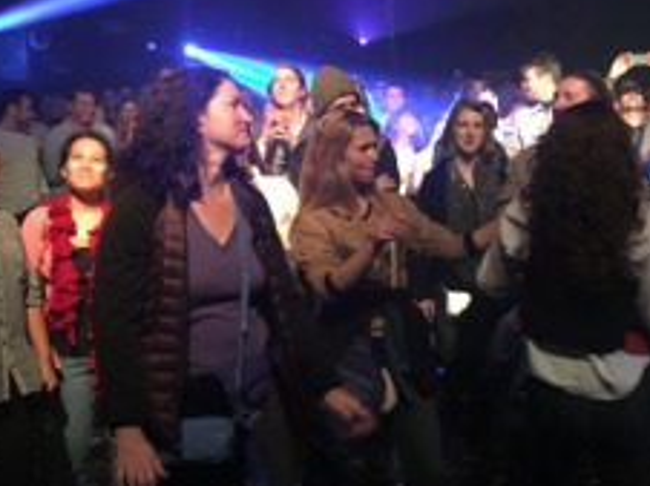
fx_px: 882
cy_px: 210
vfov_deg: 30.8
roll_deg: +1.6
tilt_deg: -6.8
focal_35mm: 47
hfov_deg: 40.5
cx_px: 322
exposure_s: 1/15
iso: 250
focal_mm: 4.15
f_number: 2.2
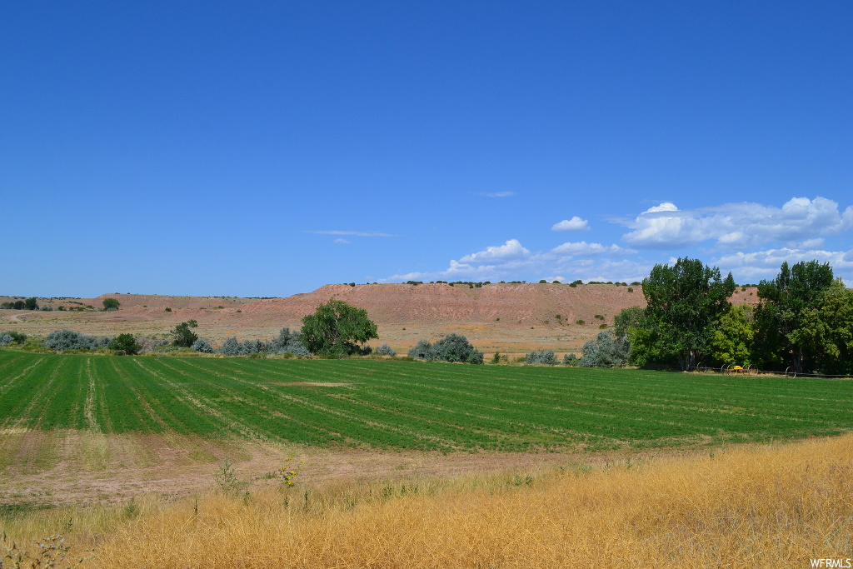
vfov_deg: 40.0
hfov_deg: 57.2
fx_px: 782
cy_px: 284
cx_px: 426
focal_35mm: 33
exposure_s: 1/500
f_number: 11
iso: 320
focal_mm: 22
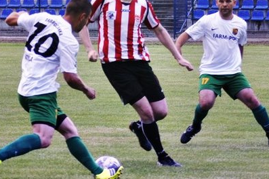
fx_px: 1193
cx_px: 124
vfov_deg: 8.6
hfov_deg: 12.9
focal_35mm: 160
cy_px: 80
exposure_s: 1/500
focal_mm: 65
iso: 220
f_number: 4.2
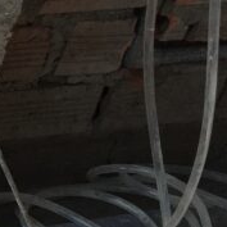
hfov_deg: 9.9
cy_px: 359
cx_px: -376
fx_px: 1098
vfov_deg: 11.2
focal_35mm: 148
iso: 25
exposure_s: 1/916
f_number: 2.2
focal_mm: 4.15
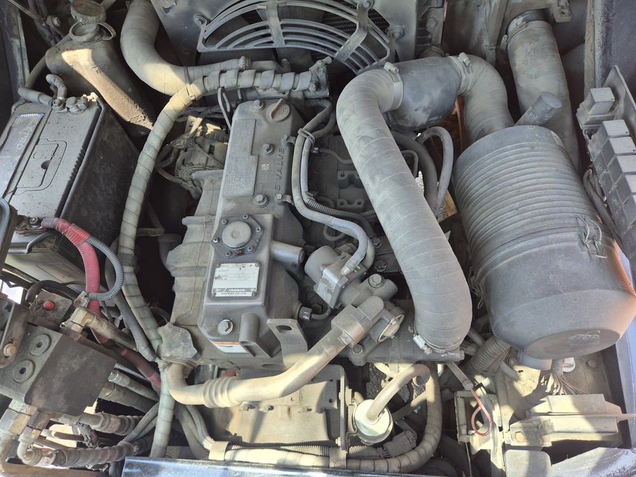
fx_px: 423
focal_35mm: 23
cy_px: 238
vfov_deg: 58.9
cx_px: 318
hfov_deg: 73.9
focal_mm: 5.4
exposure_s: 1/180
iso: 50
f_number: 1.8
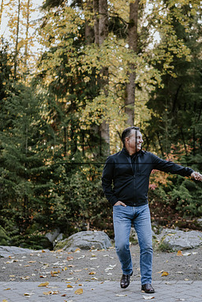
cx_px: 153
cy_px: 173
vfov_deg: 32.3
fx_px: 521
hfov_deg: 21.7
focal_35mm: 62
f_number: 1.8
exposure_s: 1/500
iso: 400
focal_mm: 35
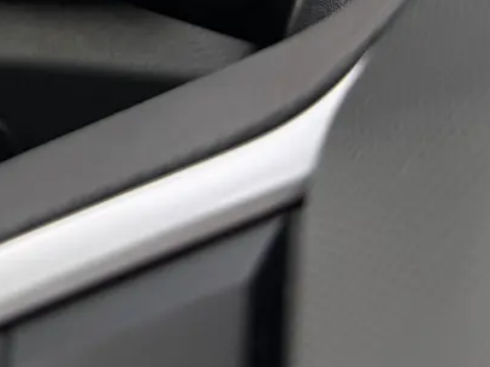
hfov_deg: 21.7
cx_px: -61
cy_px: -247
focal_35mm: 85
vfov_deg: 15.4
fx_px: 1203
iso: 100
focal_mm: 6.76
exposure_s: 1/395
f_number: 1.78
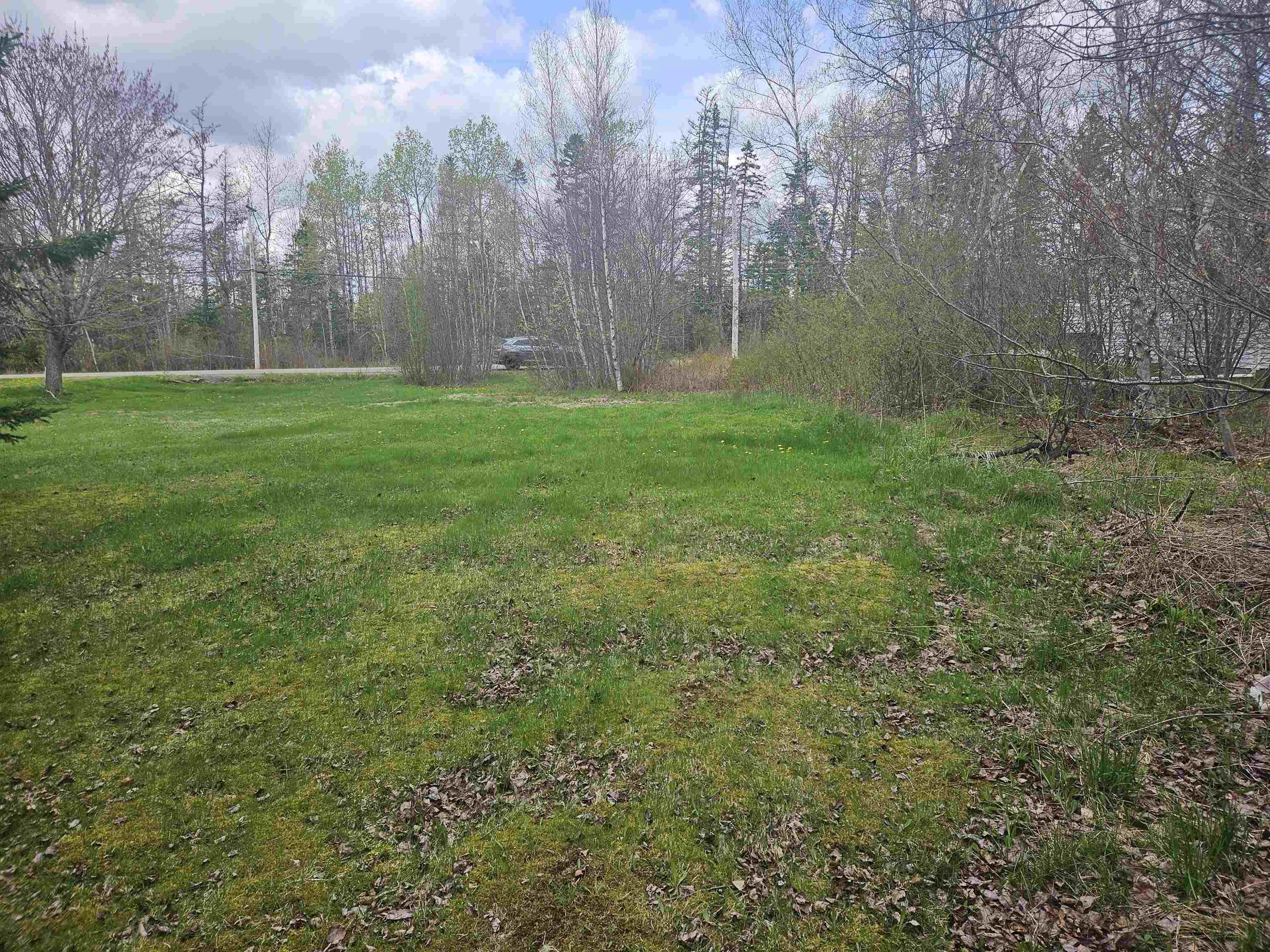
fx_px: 844
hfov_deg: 73.9
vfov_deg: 58.9
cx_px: 635
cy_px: 476
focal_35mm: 23
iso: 25
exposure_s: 1/1055
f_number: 1.8
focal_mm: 5.4
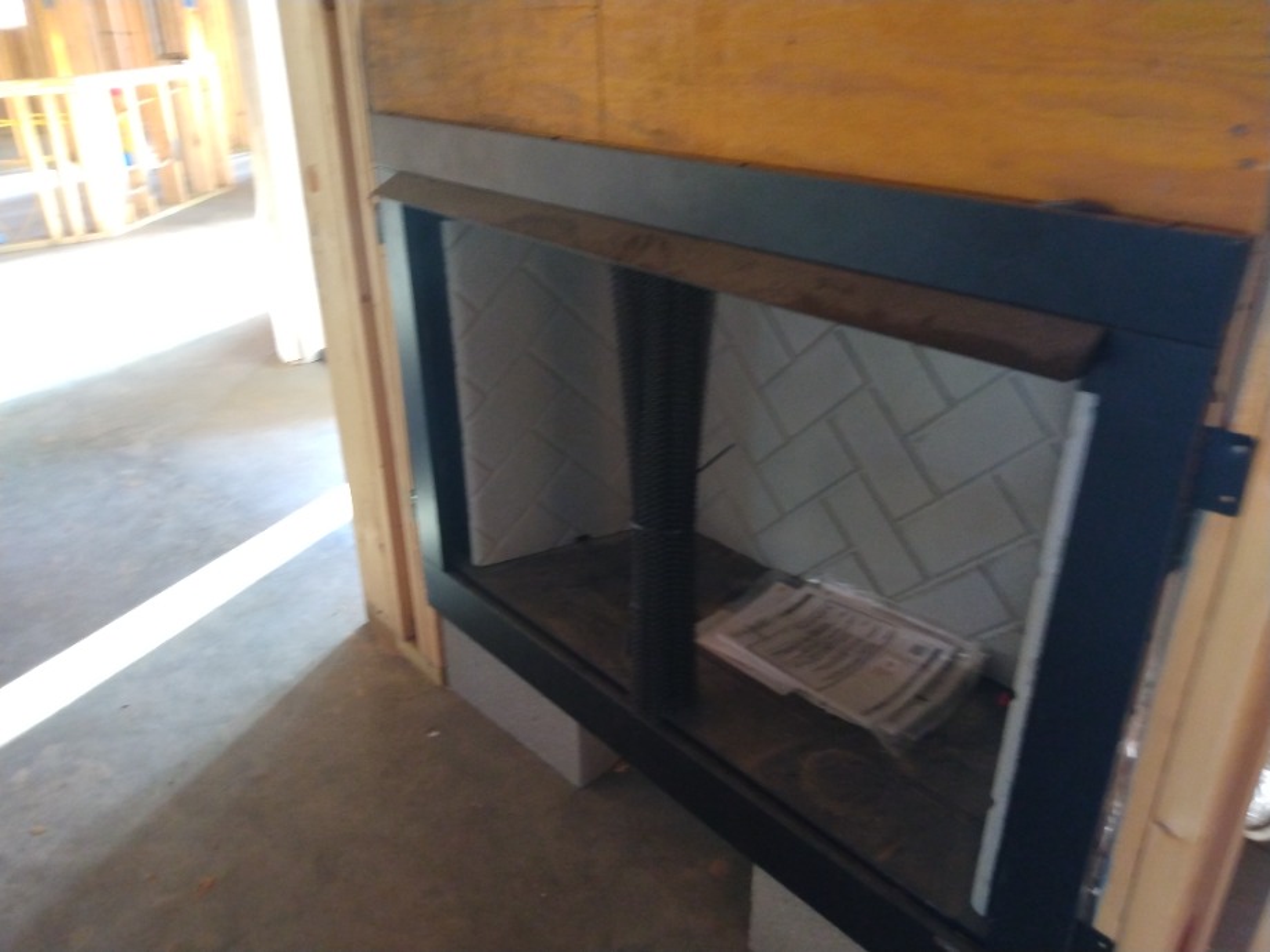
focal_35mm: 20
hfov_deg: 81.7
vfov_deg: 66.0
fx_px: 734
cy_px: 476
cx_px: 635
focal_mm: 3.54
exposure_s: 1/30
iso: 488
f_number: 2
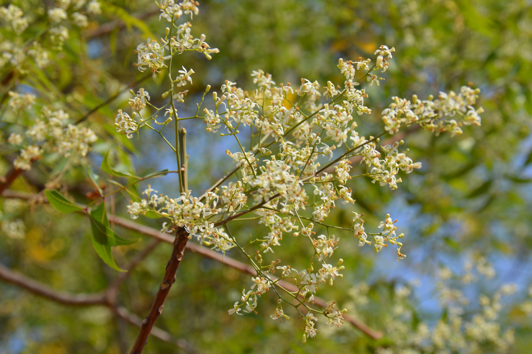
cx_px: 266
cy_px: 177
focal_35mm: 108
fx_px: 1595
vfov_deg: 12.7
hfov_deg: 18.9
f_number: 8
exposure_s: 1/250
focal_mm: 72
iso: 100
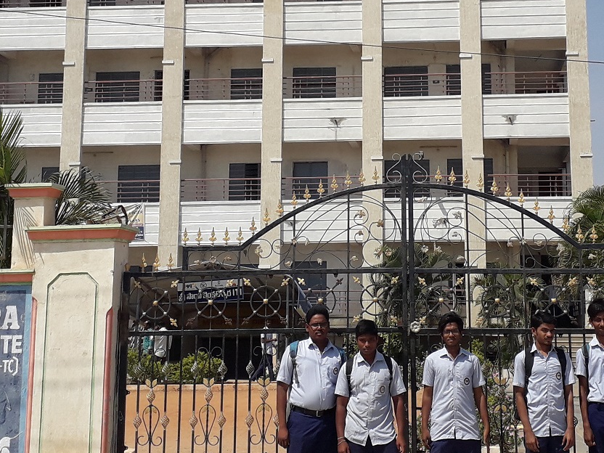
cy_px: 102
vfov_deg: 21.7
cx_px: 366
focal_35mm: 67
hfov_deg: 28.9
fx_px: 1169
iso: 40
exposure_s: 1/2584
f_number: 1.9
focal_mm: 3.6
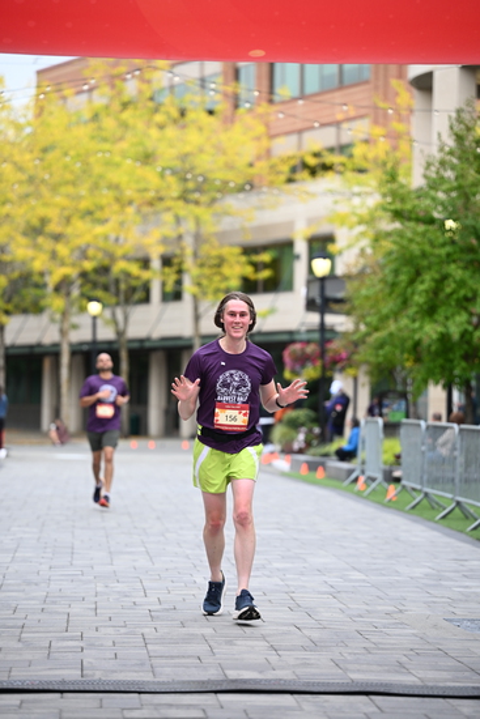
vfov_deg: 16.4
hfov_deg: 11.0
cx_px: 240
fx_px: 2498
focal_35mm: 125
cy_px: 360
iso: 640
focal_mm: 125
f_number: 2.8
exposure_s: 1/1600
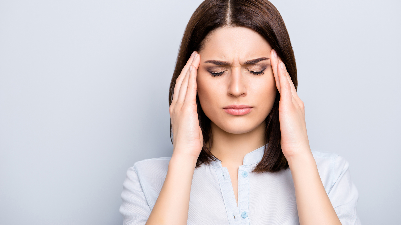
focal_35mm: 74
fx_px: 787
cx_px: 200
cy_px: 91
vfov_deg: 16.3
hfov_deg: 28.6
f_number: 6.3
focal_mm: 70
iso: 100
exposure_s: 1/160
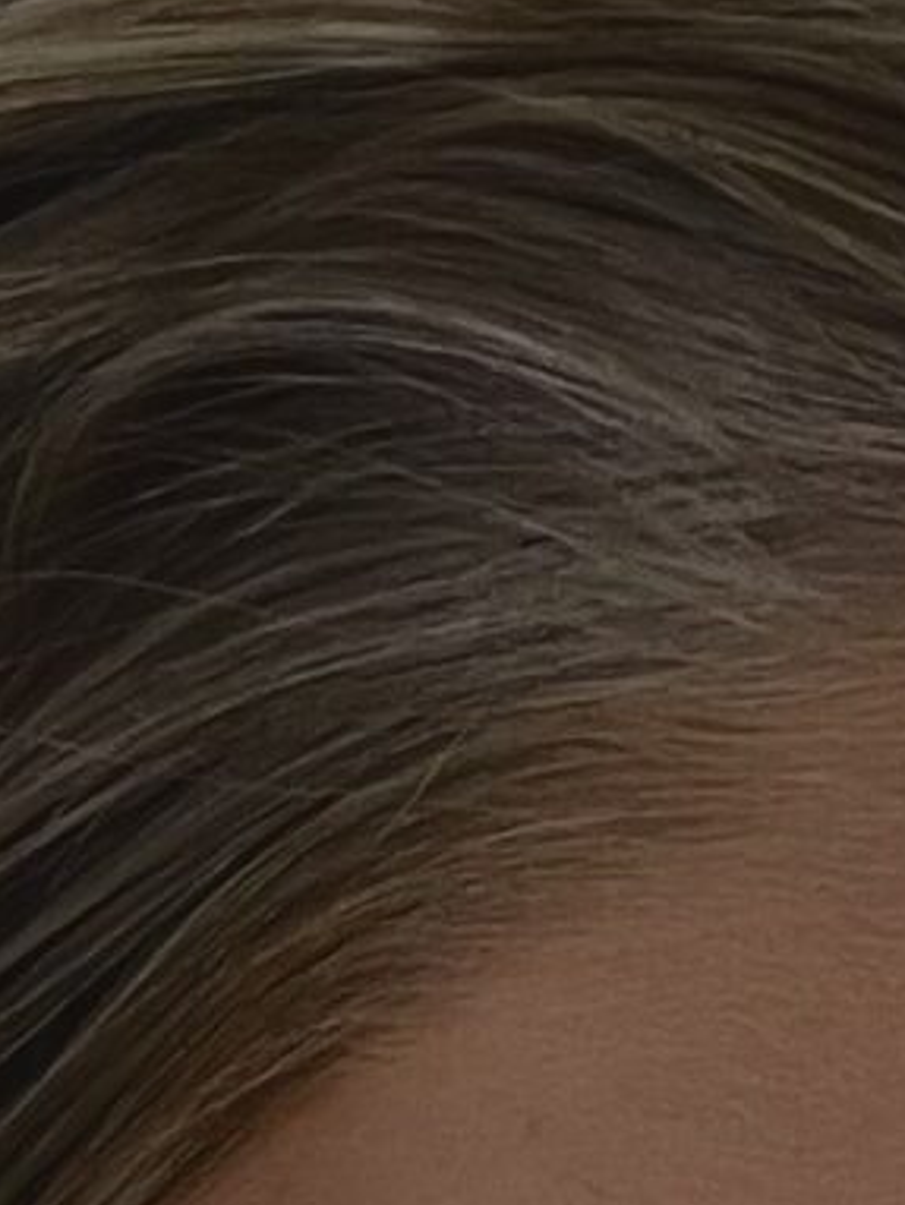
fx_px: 6999
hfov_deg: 7.4
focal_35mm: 201
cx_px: 593
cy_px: 3350
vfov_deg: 8.5
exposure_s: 1/74
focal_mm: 2.71
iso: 100
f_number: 2.2
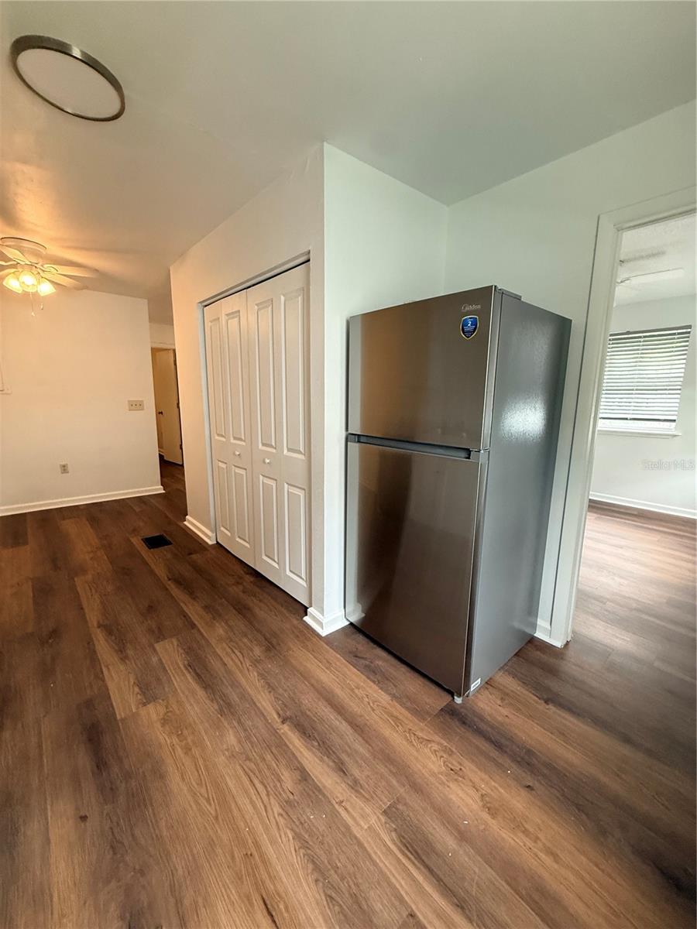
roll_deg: -1.2
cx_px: 348
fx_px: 376
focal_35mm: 14
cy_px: 464
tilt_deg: -10.0
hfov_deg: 85.7
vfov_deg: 102.1
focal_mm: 2.22
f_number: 2.2
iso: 320
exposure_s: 1/120
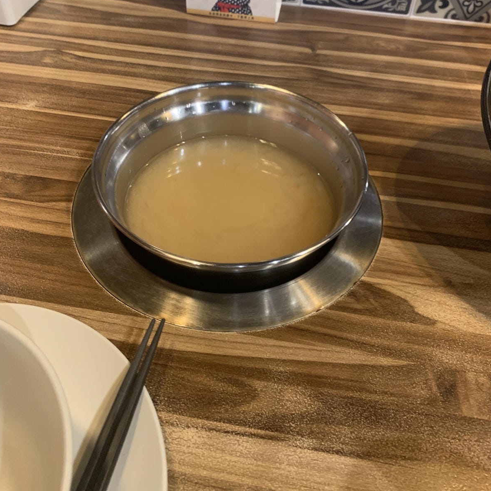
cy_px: 200
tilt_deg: -45.2
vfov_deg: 52.2
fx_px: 497
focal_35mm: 31
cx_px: 243
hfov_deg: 52.5
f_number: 1.8
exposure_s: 1/33
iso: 250
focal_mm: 4.25
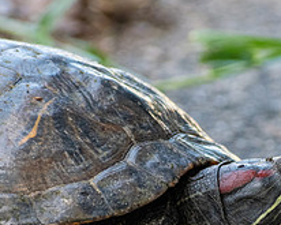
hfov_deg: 2.1
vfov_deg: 1.7
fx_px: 7580
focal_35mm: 911
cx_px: 205
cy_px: 218
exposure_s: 1/500
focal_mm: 230
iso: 1400
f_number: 5.6
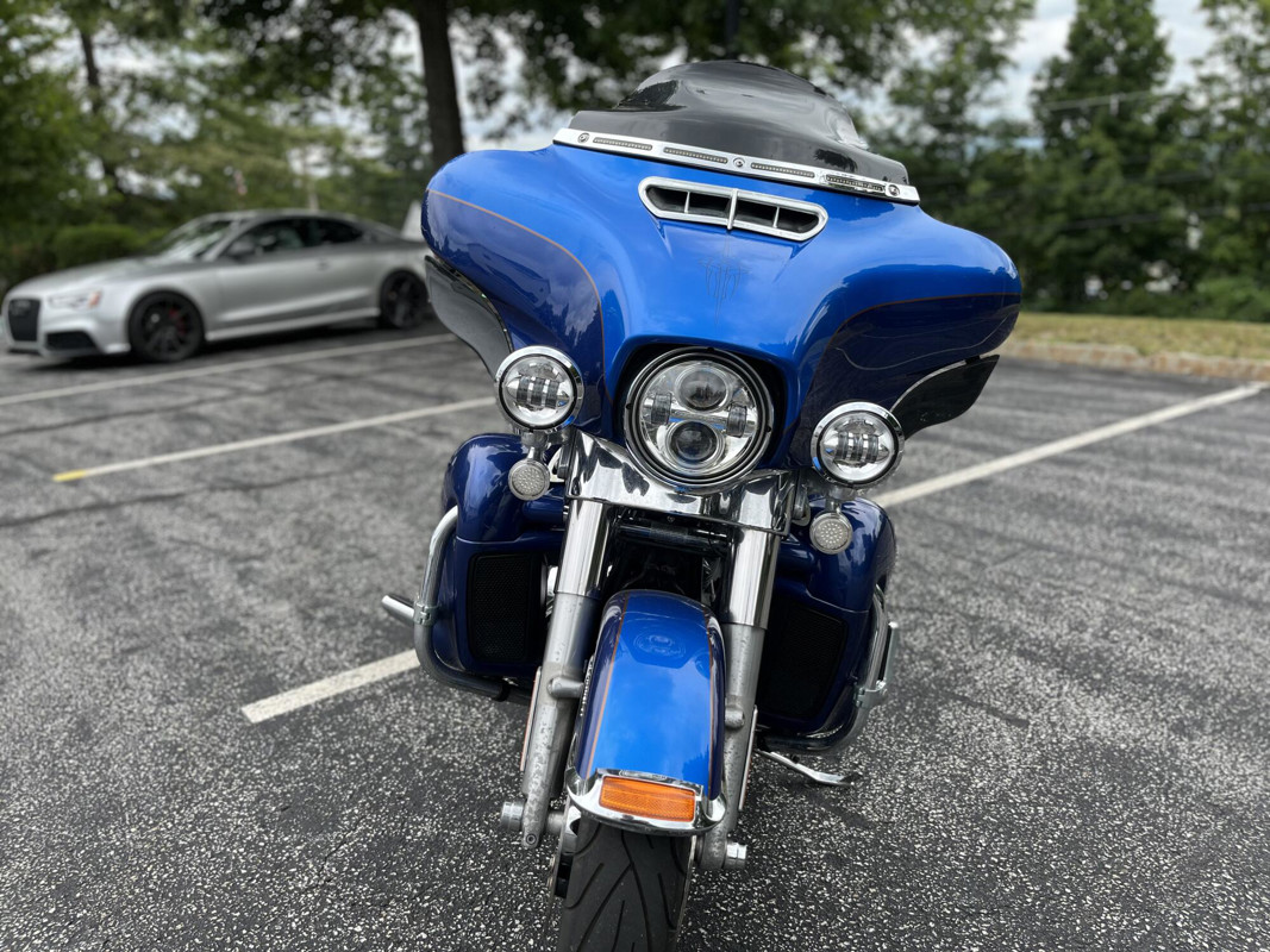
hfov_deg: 67.3
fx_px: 954
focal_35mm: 26
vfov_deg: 53.1
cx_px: 635
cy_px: 476
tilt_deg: -16.9
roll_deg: +3.8
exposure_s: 1/761
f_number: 1.6
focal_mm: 5.1
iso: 50
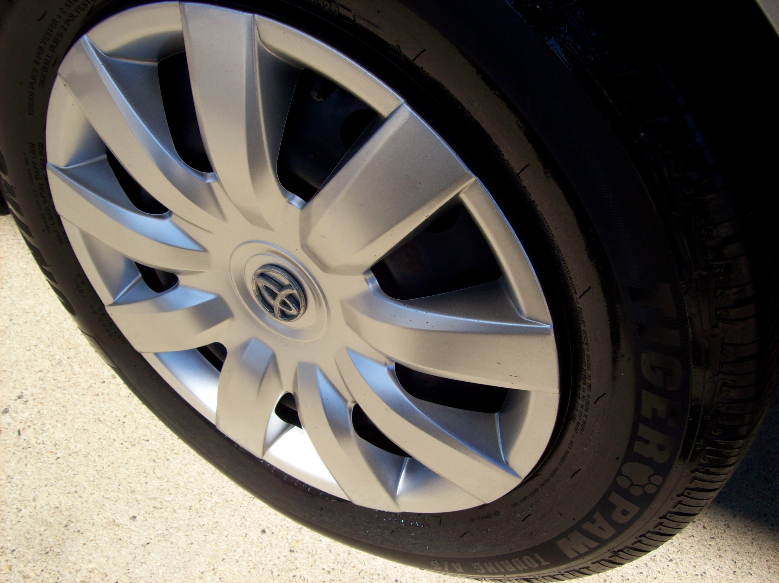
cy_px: 292
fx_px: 810
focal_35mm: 36
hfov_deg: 51.4
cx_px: 390
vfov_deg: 39.6
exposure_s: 1/316
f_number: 4.8
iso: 80
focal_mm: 6
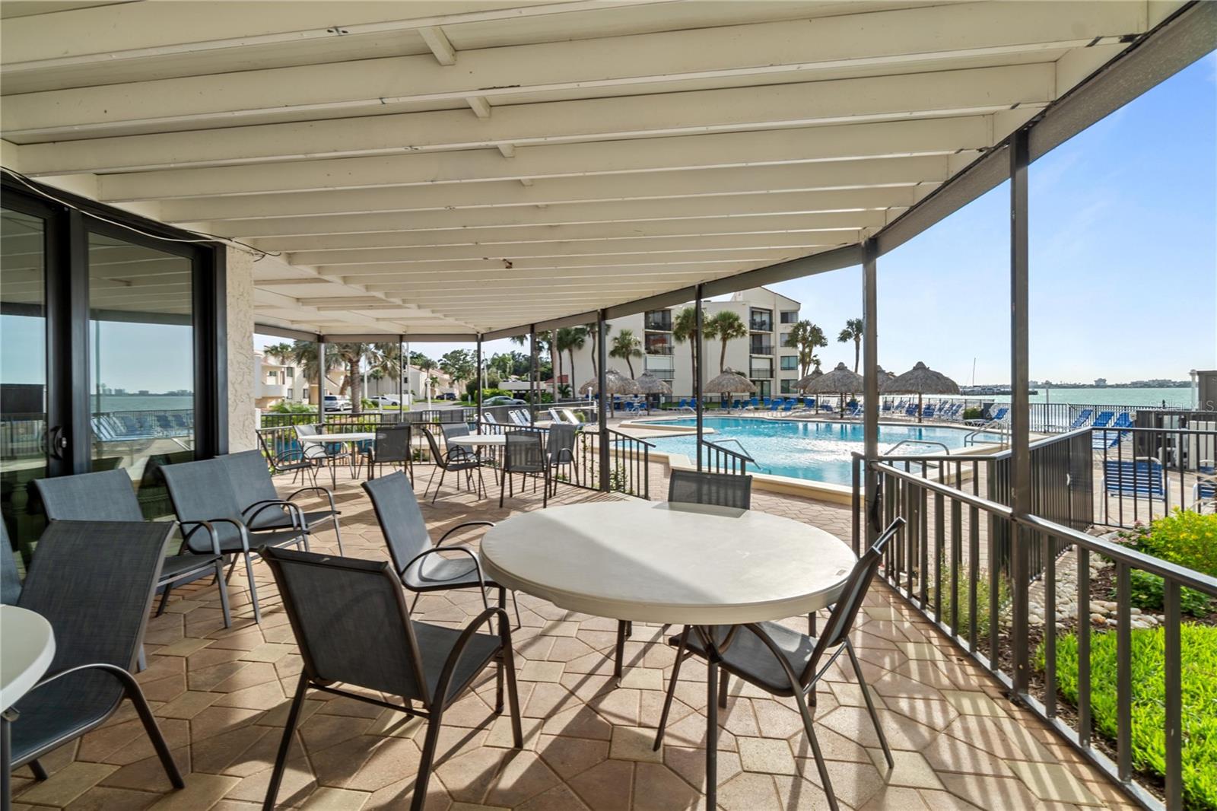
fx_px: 507
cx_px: 608
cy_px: 406
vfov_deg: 77.3
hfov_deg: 100.4
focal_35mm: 15
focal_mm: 10
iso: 100
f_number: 9
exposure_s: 1/25
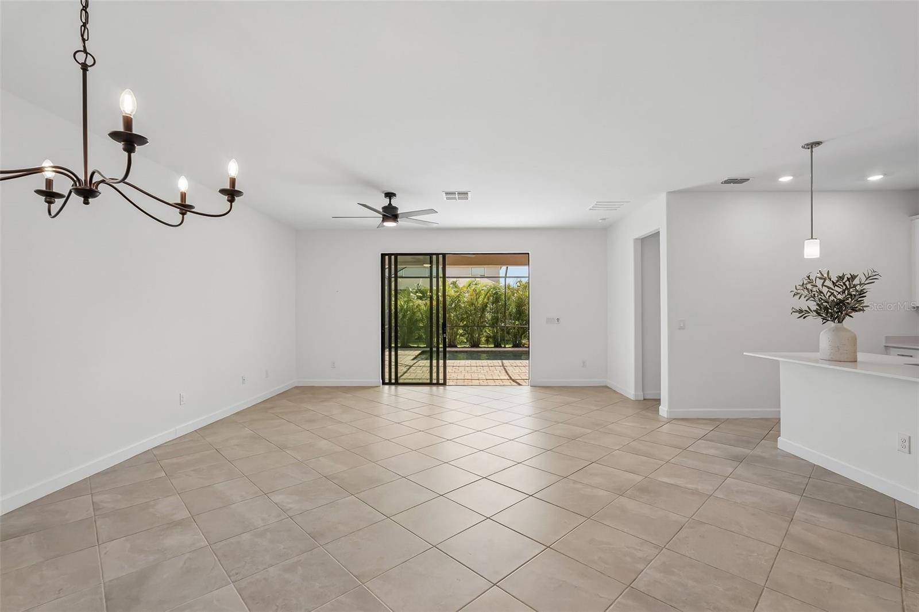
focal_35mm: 16
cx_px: 460
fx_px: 408
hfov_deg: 96.7
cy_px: 306
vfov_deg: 73.7
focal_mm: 16
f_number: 8
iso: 400
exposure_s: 1/80
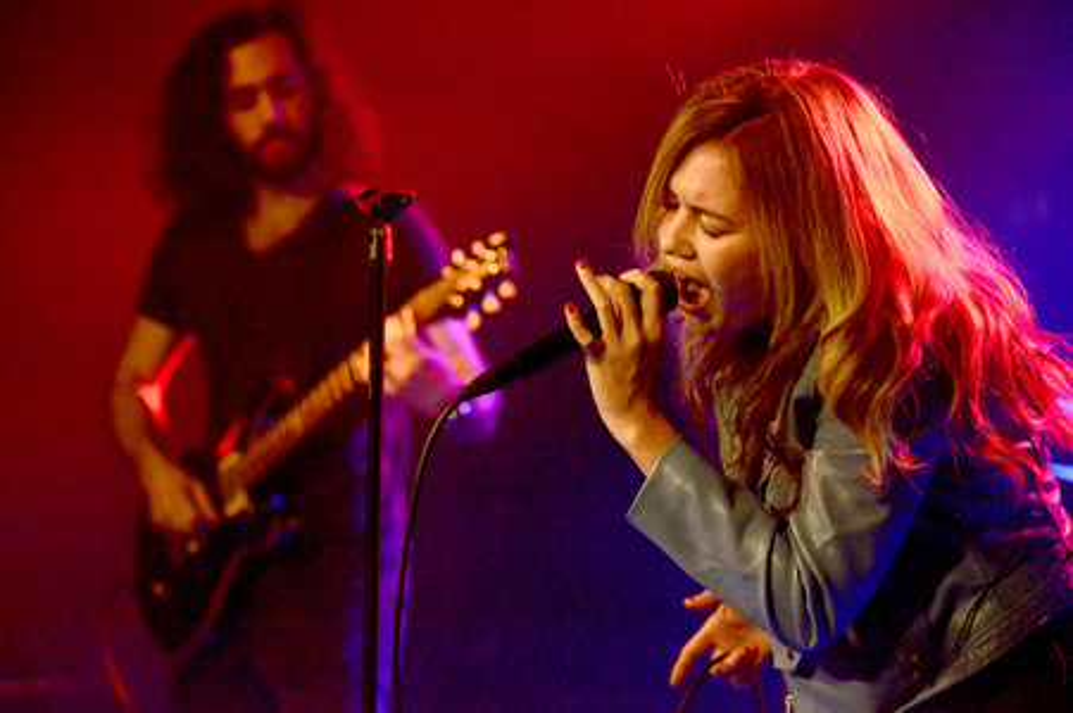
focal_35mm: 82
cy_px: 356
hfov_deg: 24.8
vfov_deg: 16.6
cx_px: 536
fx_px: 2442
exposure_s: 1/320
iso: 8063
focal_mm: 82
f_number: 2.8
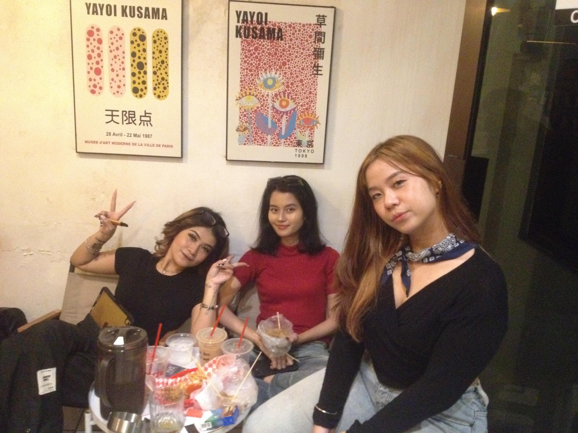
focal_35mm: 35
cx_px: 289
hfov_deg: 52.6
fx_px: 584
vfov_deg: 40.7
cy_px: 216
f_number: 2.4
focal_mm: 4.28
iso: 800
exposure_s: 1/15
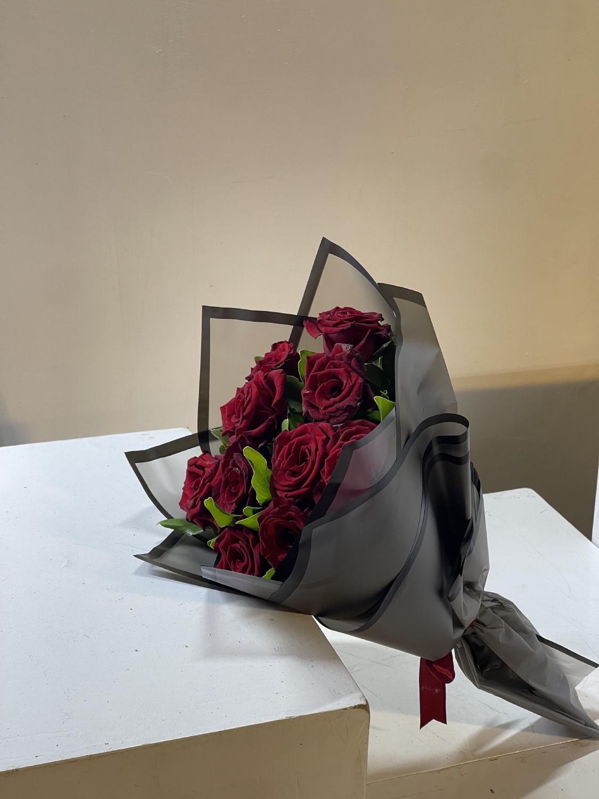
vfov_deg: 30.3
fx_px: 1477
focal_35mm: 64
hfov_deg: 22.9
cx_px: 300
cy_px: 400
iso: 100
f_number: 2.2
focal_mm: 7.5
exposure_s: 1/100
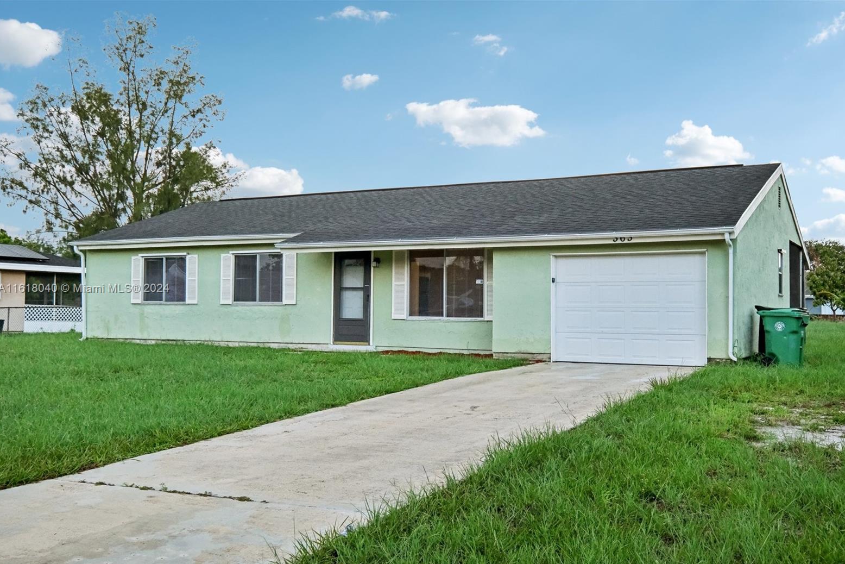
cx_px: 430
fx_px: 869
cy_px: 289
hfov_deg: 51.9
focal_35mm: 37
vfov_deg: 36.0
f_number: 7.1
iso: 1600
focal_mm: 24
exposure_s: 1/480
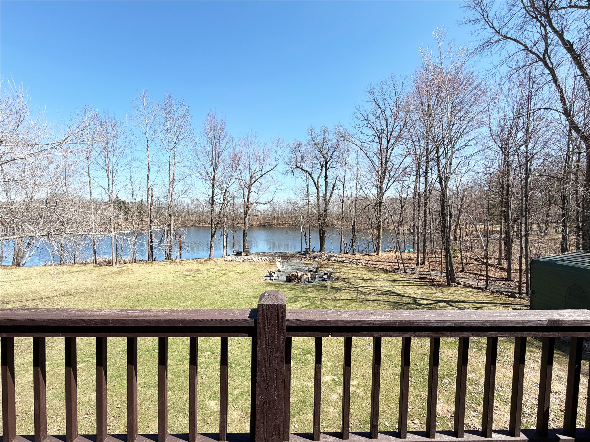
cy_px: 221
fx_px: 239
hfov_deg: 102.1
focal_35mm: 14
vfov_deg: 85.7
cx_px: 295
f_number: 2.2
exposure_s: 1/770
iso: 32
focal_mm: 2.22
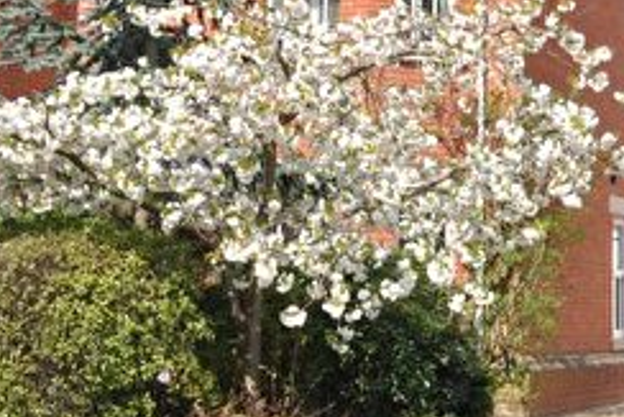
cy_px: 79
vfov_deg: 15.8
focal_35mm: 86
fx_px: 1491
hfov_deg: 23.5
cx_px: 417
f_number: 9
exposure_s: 1/100
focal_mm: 20
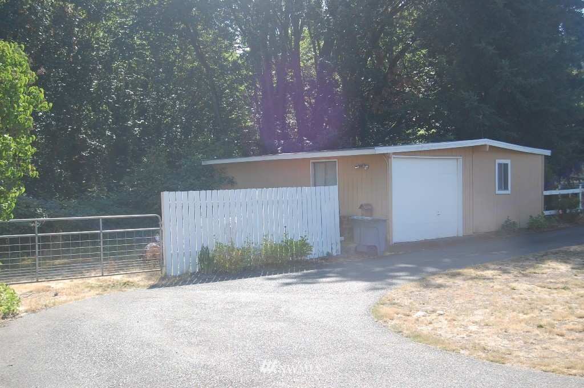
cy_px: 194
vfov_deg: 29.8
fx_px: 729
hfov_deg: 43.6
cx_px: 292
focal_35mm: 45
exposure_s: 1/200
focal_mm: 30
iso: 200
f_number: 7.1
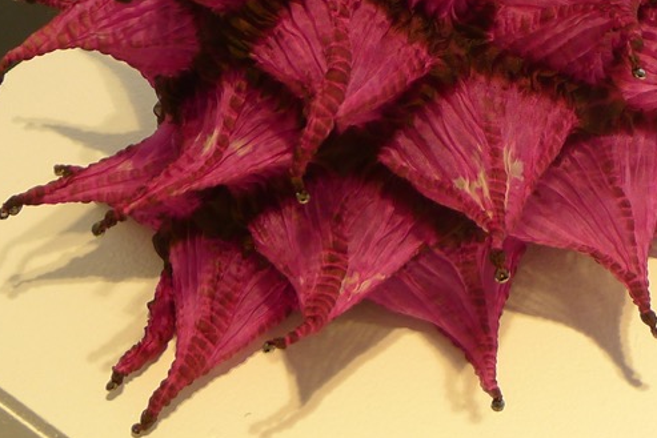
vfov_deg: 13.9
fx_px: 1752
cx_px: 514
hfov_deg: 21.0
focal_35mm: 96
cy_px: -85
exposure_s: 1/80
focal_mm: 7.9
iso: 100
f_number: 2.4
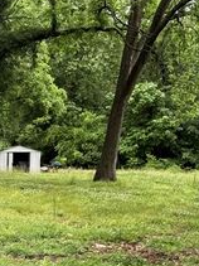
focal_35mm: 76
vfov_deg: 24.2
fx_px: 583
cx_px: -68
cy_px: 280
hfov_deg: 18.0
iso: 80
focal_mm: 6.76
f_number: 1.78
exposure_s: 1/735
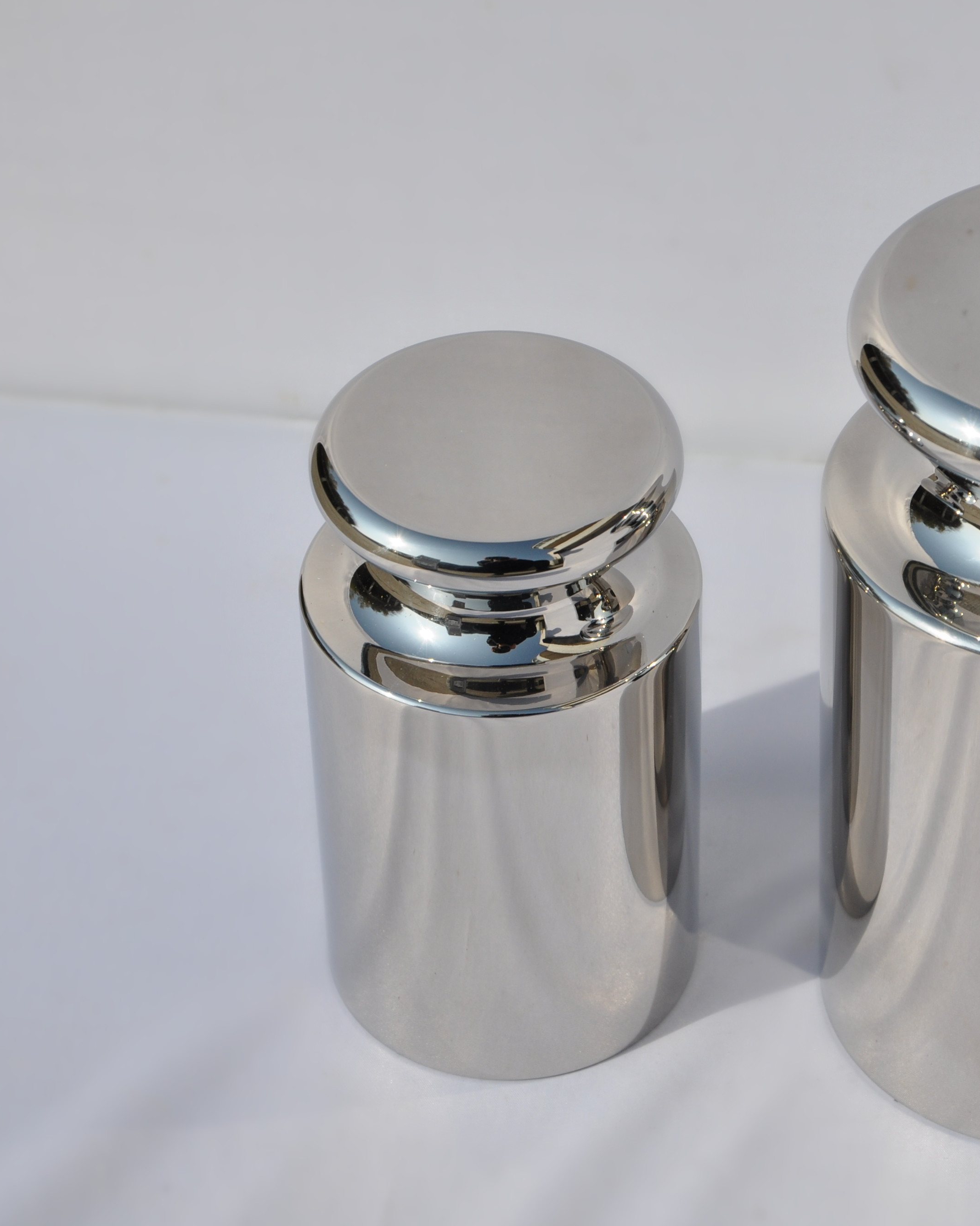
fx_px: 4097
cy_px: 605
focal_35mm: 113
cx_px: 810
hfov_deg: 13.6
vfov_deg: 17.0
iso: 200
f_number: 8
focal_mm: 50
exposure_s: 1/1000
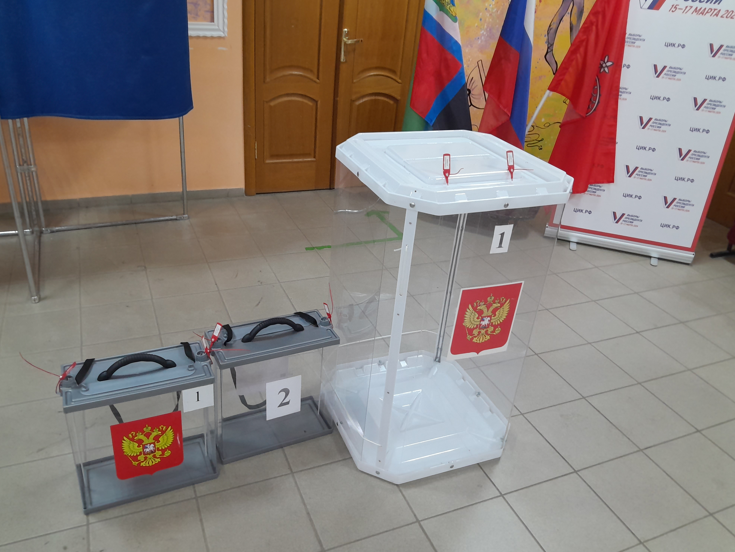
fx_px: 573
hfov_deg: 65.3
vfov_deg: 51.4
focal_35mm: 27
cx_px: 363
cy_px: 271
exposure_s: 1/50
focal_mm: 3.98
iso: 250
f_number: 1.8
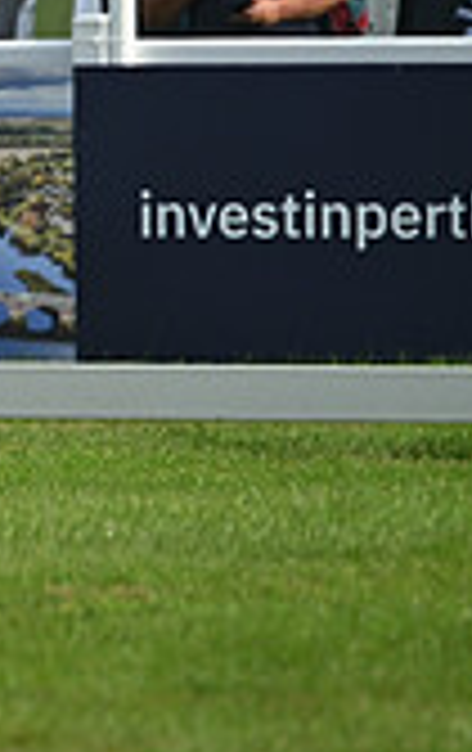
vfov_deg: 1.5
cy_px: -38
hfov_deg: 0.9
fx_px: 28978
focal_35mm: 1414
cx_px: -818
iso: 400
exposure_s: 1/1250
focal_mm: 400
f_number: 5.6
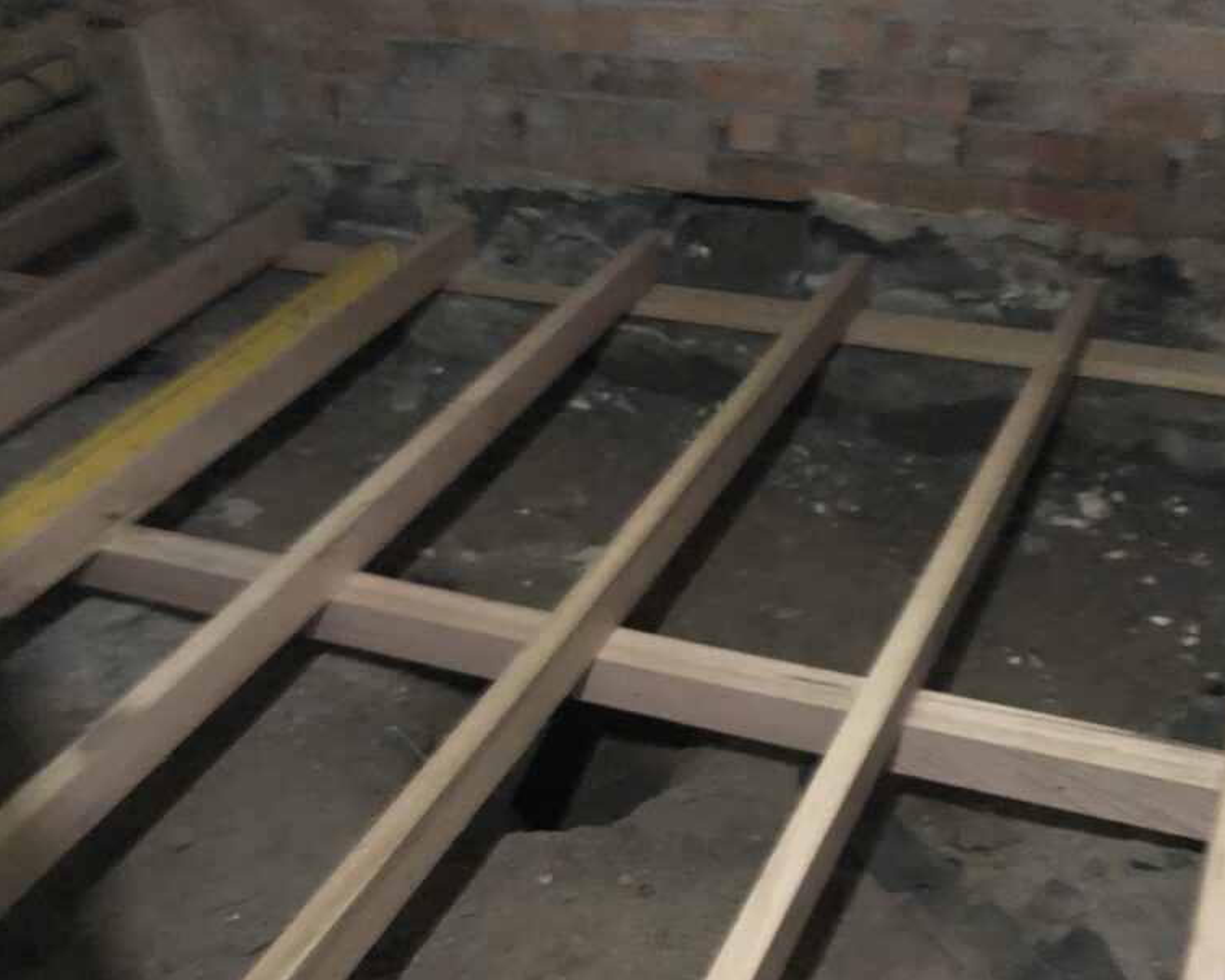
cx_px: 617
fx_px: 1342
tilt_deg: -43.5
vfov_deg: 38.4
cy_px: 802
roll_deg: +6.2
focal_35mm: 37
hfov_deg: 49.1
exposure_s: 1/4
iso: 500
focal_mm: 4
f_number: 1.8
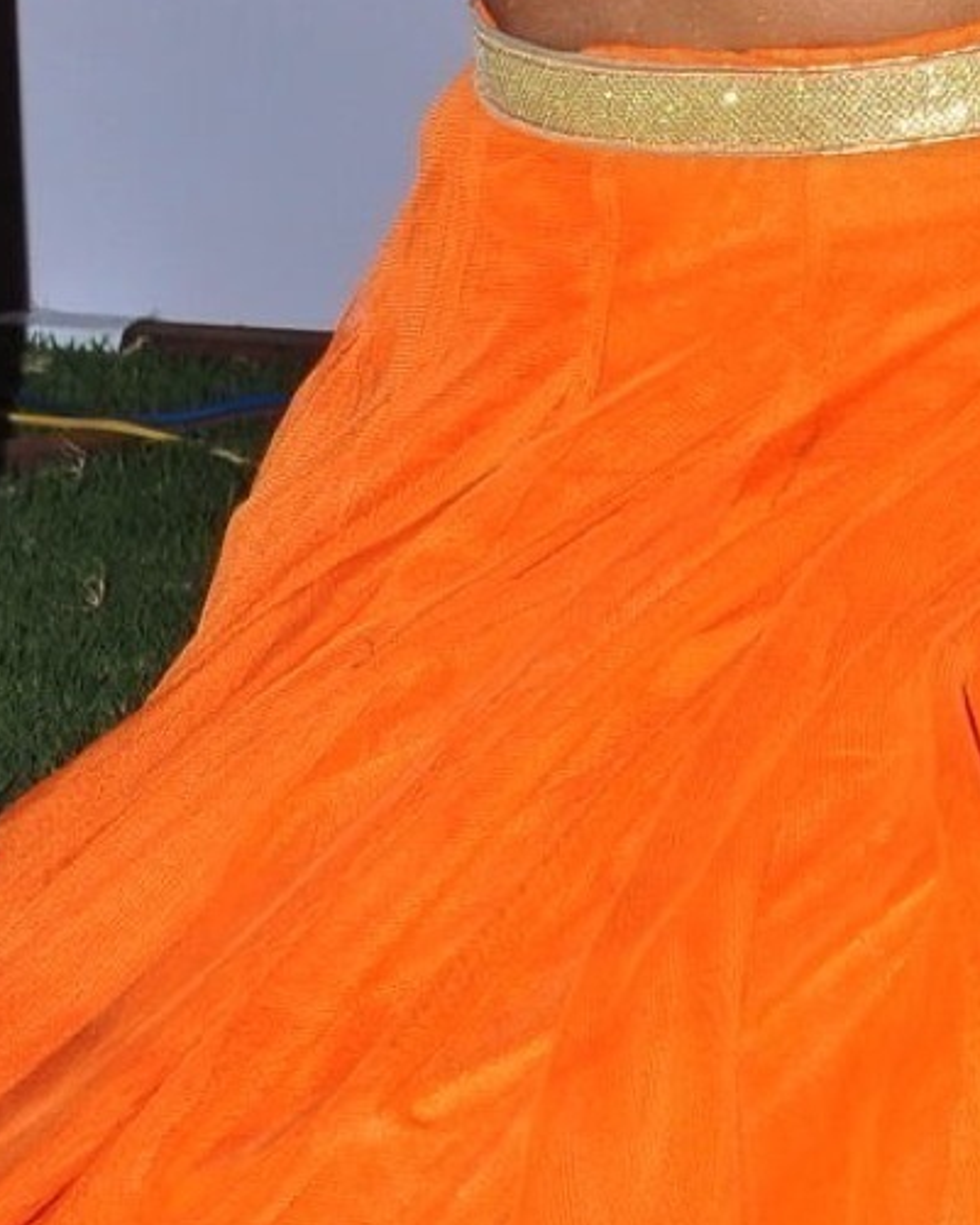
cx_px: 1119
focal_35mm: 264
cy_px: -394
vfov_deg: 7.2
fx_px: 9568
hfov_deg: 5.8
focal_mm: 52
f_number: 11
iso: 400
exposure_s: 1/125
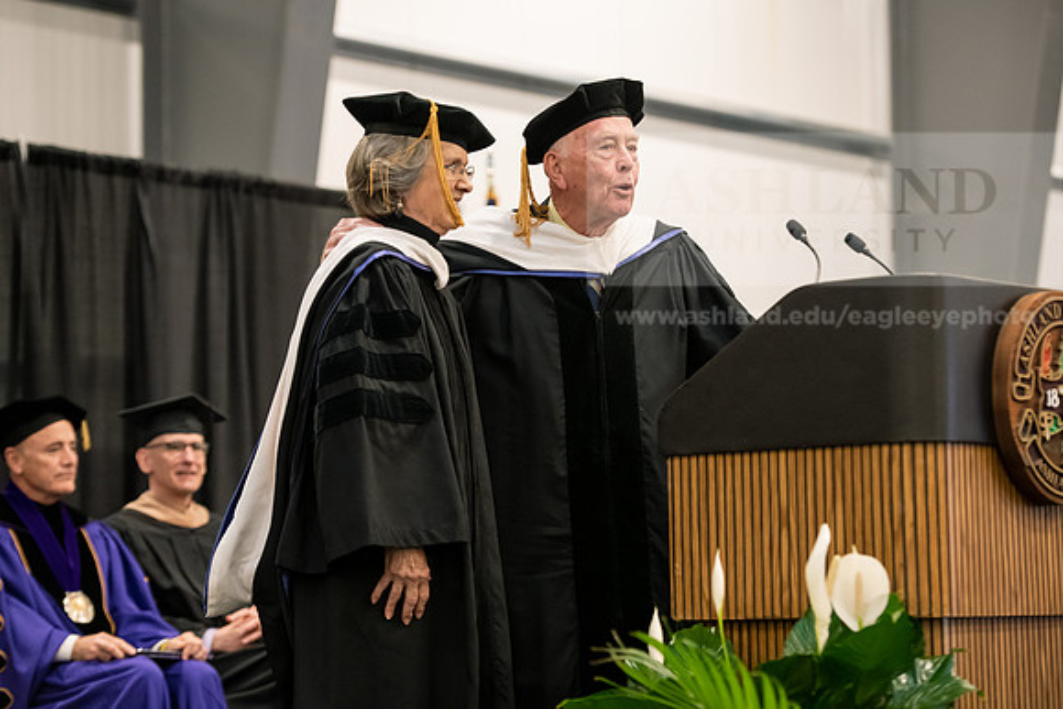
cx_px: 532
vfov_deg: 13.4
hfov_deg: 20.0
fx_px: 3012
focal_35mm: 102
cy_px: 354
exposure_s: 1/200
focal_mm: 102
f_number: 3.5
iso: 3200
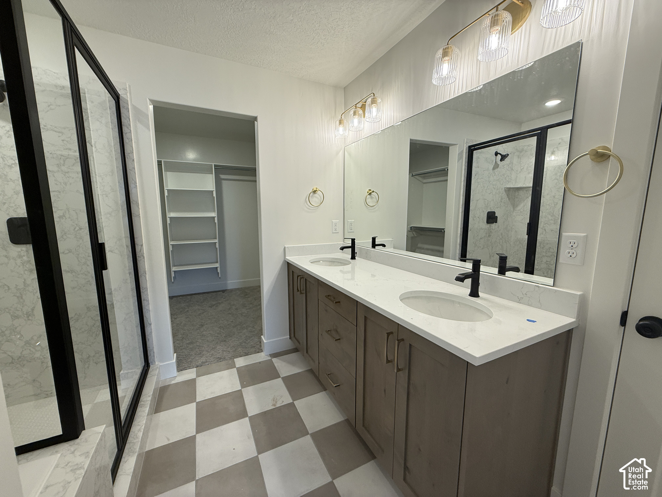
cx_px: 331
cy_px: 248
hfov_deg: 102.1
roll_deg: +0.4
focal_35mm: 14
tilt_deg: -7.5
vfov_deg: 85.7
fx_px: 268
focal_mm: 2.22
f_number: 2.2
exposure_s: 1/120
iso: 100
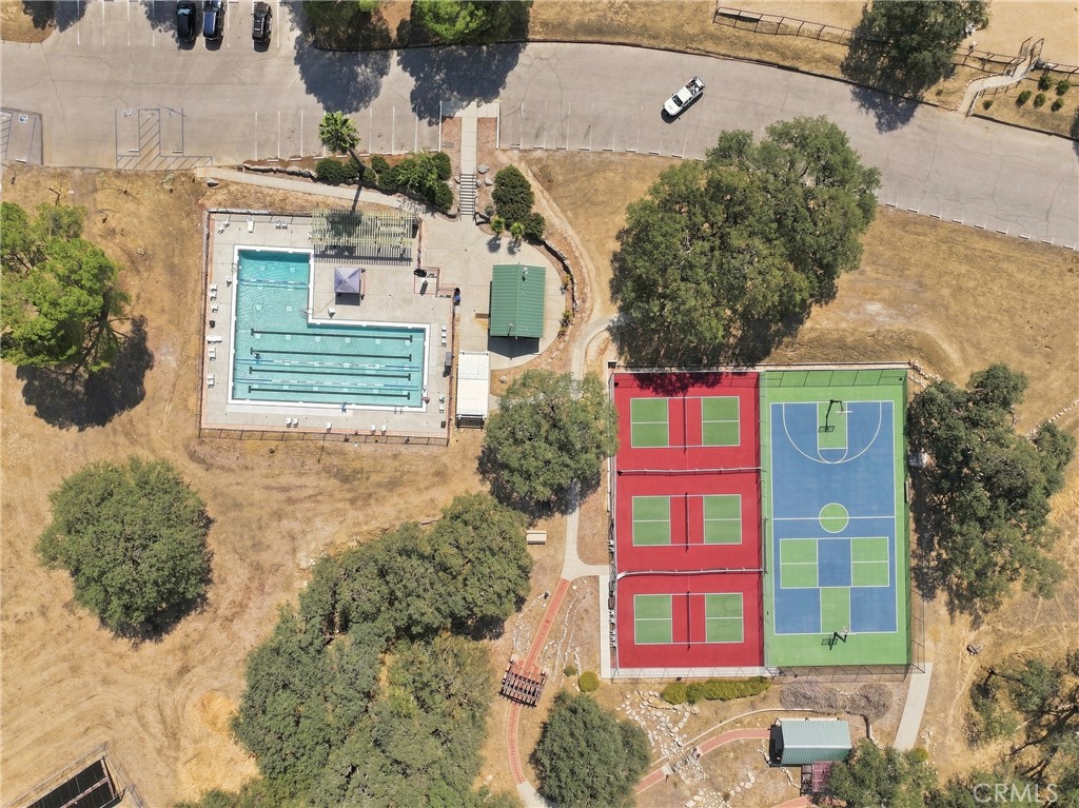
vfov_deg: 56.8
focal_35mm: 24
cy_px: 404
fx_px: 748
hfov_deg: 71.6
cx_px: 540
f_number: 2.8
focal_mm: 12.3
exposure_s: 1/1250
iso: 100
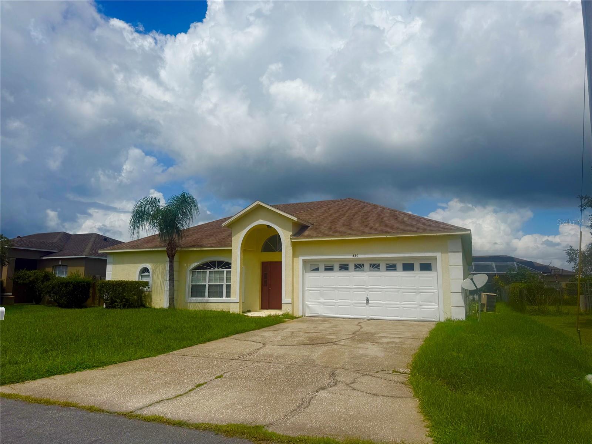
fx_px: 410
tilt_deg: +8.3
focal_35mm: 24
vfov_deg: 56.8
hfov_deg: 71.6
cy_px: 222
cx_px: 296
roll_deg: +0.2
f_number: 1.78
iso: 80
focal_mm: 6.76
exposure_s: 1/14286
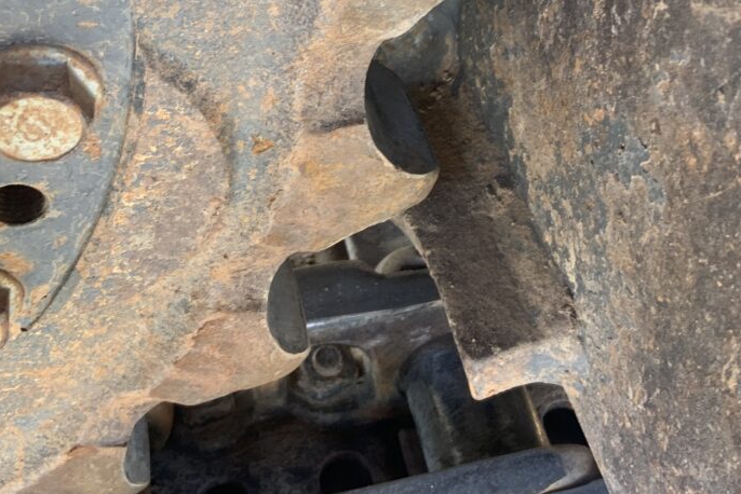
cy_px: 104
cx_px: 377
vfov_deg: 29.3
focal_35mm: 45
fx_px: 927
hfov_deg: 43.6
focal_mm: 3
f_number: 1.8
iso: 64
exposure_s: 1/89
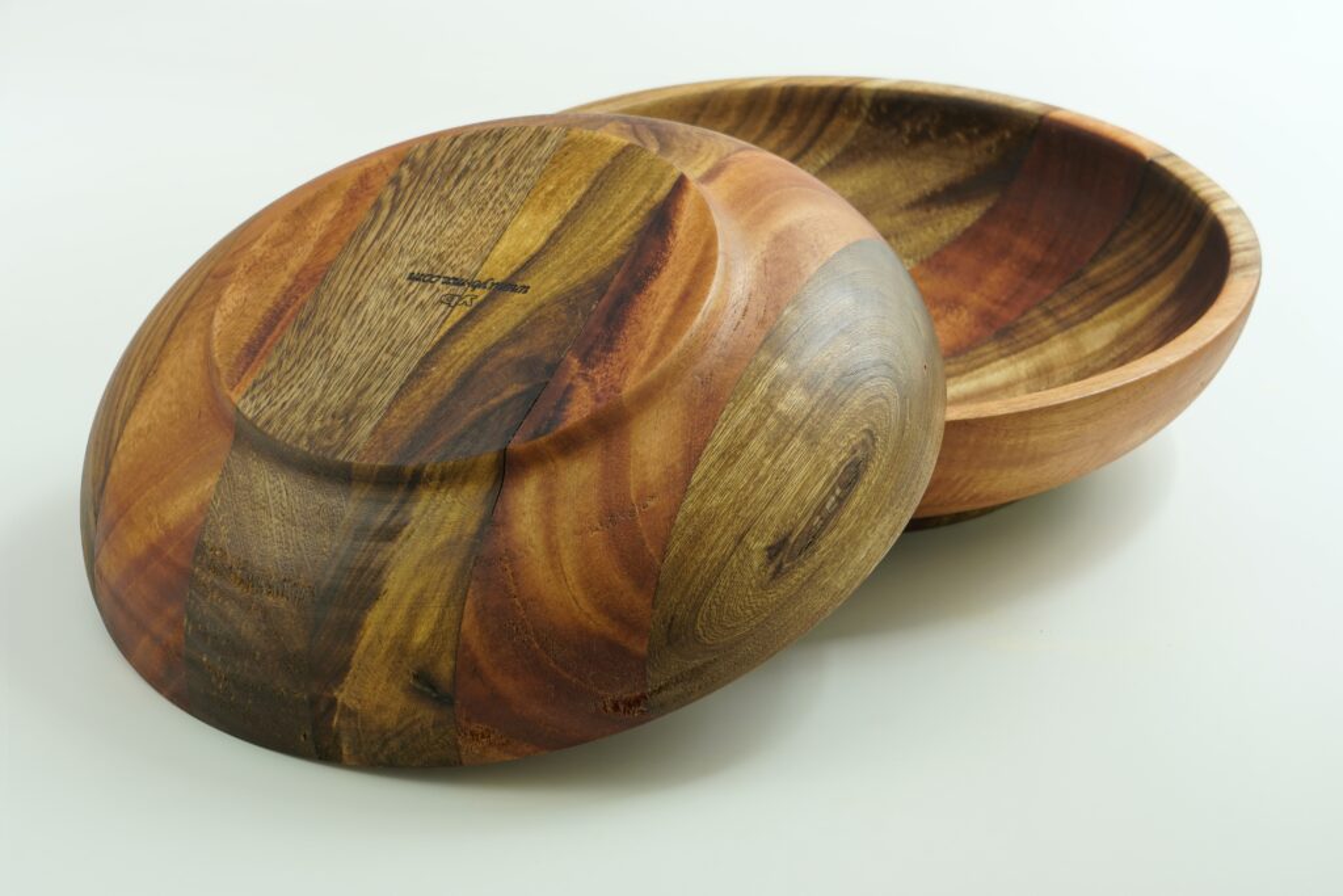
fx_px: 6100
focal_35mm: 164
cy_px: 448
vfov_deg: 8.4
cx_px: 672
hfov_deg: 12.6
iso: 100
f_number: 10
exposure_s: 1
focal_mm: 109
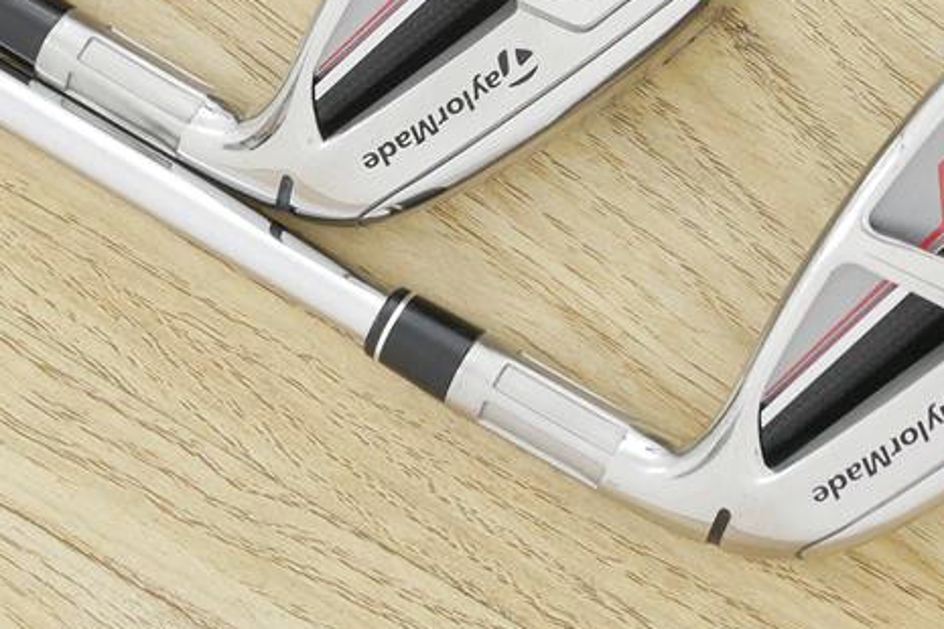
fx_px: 3749
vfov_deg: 9.3
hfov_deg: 14.3
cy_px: -321
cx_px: 710
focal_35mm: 143
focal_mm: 25
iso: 1600
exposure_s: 1/40
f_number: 4.5
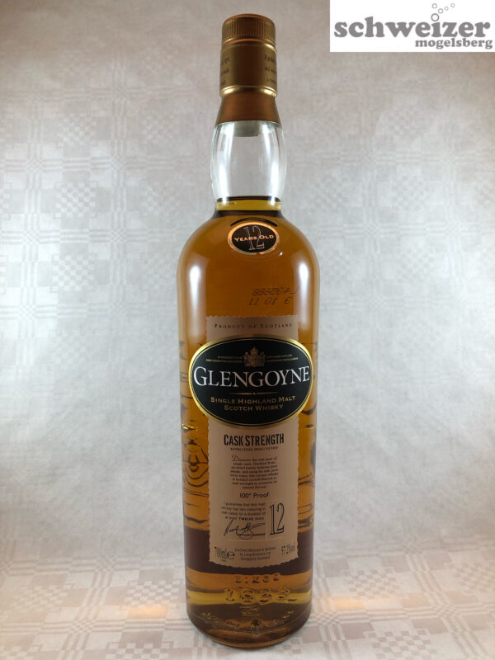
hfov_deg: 49.7
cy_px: 330
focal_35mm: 28
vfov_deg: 63.4
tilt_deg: -3.1
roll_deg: +0.6
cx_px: 248
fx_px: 534
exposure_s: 1/50
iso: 25
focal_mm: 3.99
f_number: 1.8
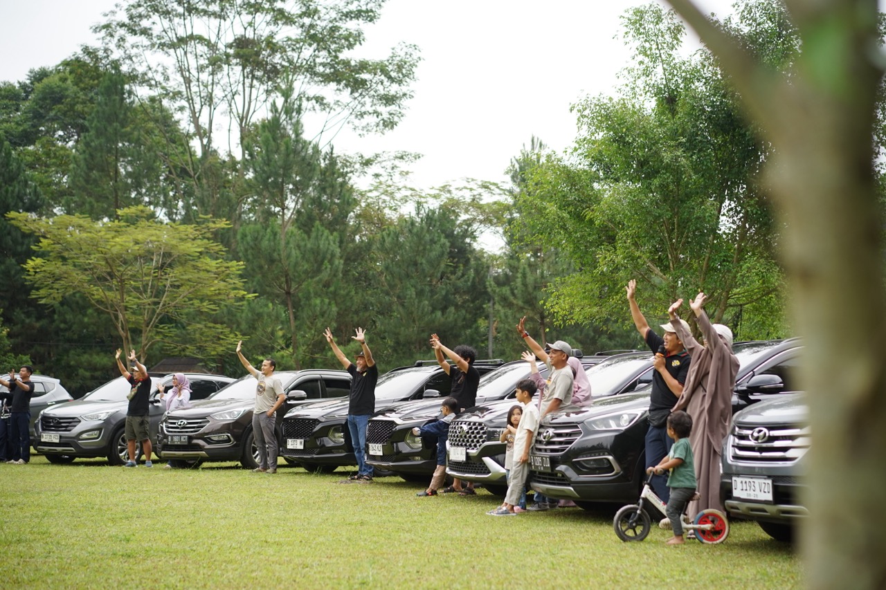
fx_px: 1353
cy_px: 295
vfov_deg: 24.6
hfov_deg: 36.3
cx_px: 443
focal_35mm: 55
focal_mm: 55
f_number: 2.8
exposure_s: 1/640
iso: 125
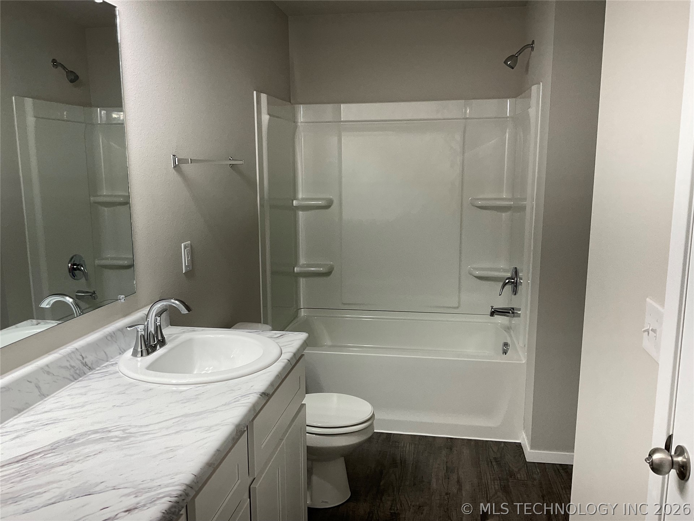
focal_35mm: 29
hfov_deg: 61.7
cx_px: 347
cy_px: 260
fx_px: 581
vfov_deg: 48.2
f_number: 1.8
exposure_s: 1/120
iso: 50
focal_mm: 3
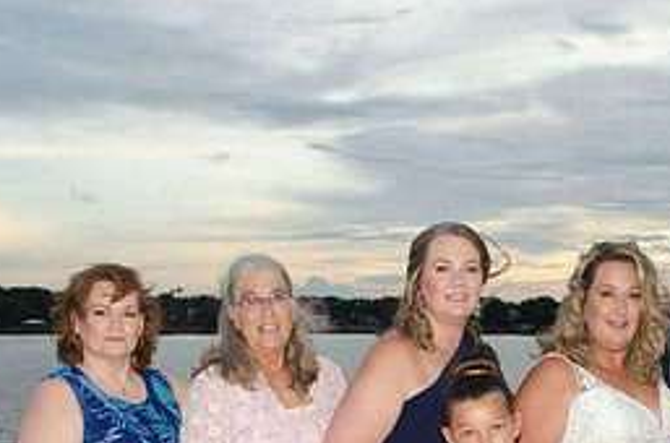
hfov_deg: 32.0
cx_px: 547
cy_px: 493
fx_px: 1132
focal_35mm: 61
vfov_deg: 21.0
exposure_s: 1/125
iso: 200
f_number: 5.6
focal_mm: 18
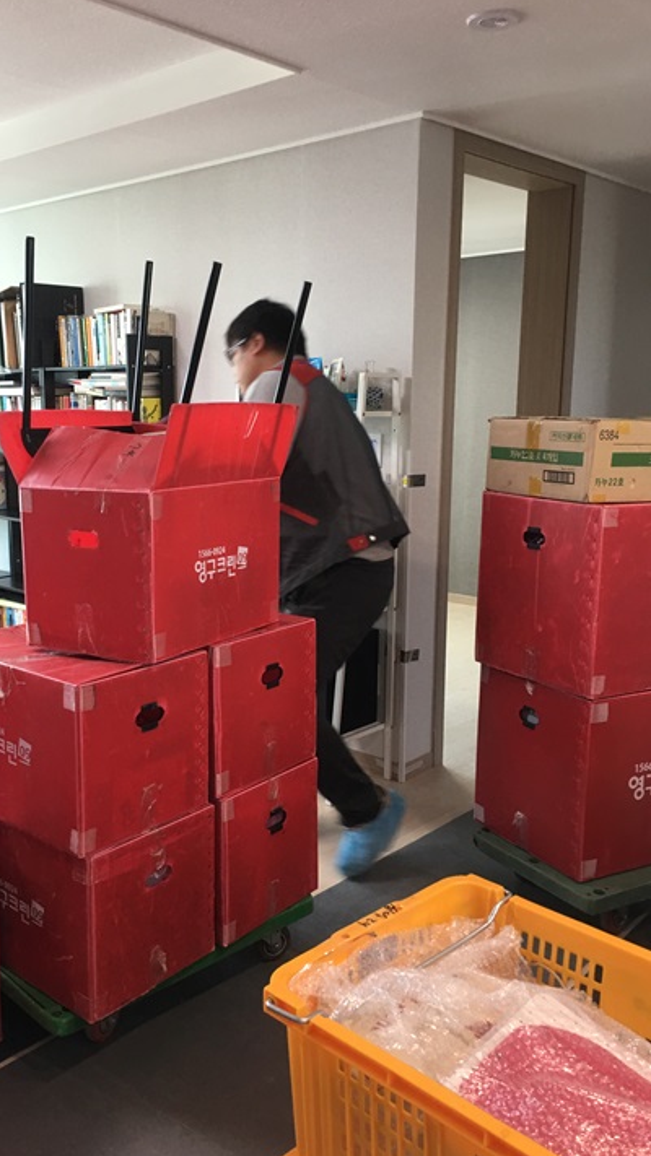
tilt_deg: -9.4
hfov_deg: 36.5
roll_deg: -1.0
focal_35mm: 32
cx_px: 257
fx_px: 982
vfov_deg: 61.0
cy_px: 576
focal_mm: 4.15
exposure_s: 1/15
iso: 40
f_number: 2.2
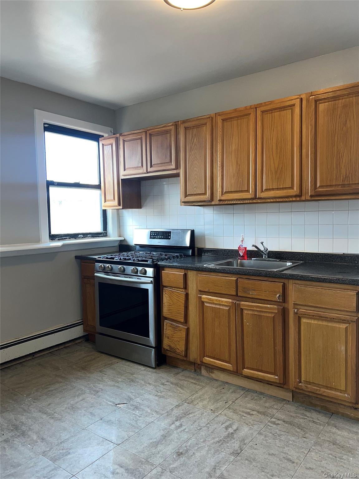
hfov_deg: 53.1
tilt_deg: -3.1
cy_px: 240
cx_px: 180
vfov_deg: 67.3
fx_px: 360
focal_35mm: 26
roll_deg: +1.3
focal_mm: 5.7
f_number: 1.5
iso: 40
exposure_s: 1/120
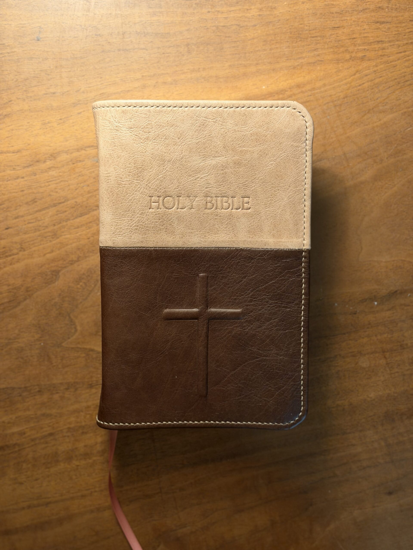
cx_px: 206
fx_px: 764
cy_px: 275
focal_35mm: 48
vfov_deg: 39.7
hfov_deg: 30.3
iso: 250
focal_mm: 6.76
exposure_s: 1/40
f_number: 1.78
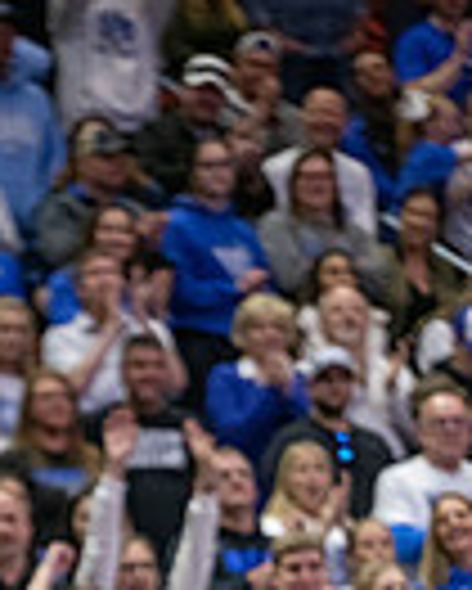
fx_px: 9244
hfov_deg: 2.9
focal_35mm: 530
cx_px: 346
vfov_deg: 3.6
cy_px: 892
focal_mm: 165
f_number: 2.8
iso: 2500
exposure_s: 1/1000
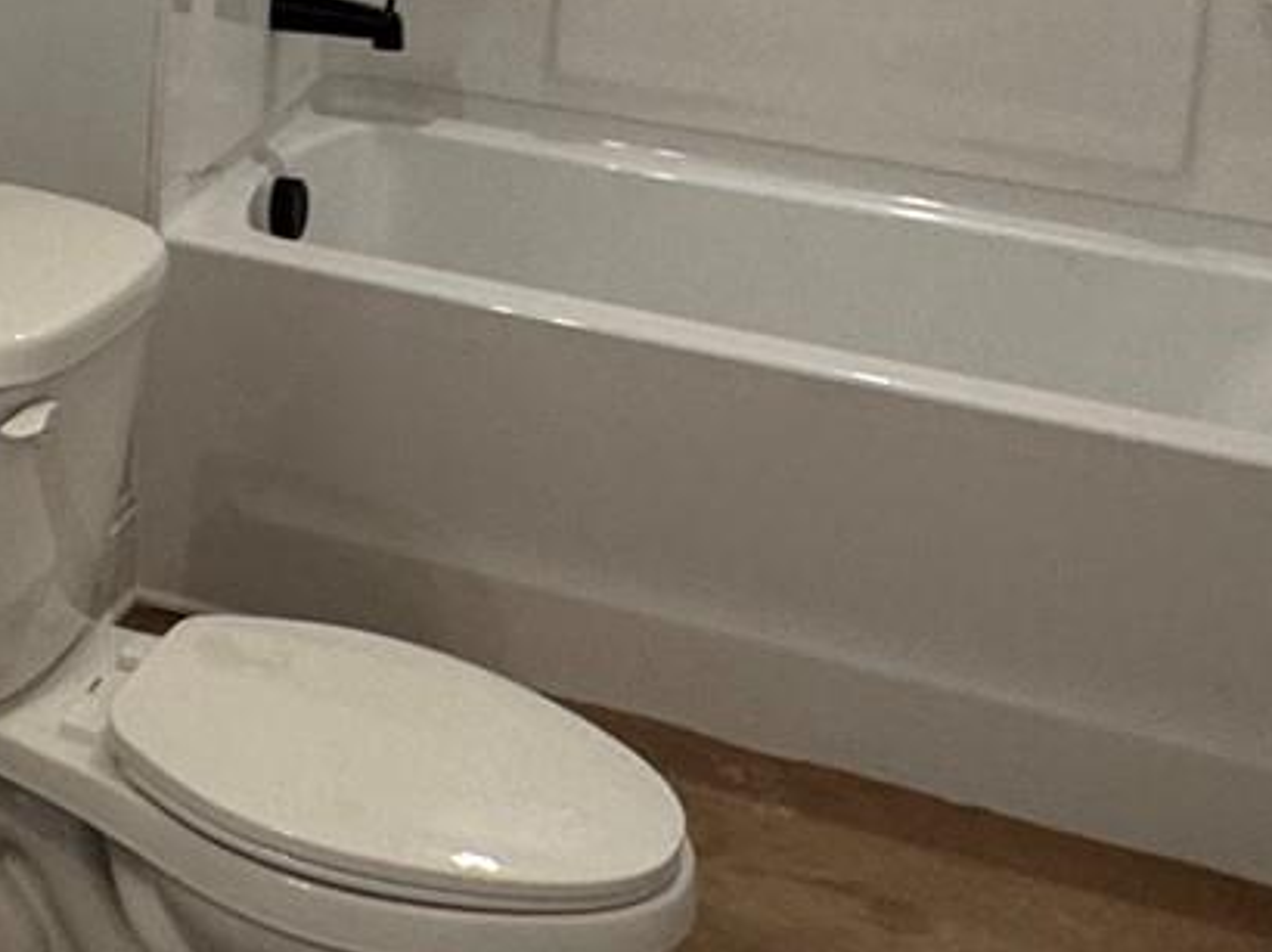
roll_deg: -2.1
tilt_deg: -4.6
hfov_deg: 25.7
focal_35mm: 70
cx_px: -133
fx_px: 2571
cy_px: -285
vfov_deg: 19.4
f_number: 2.2
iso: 160
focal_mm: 2.22
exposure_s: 1/120
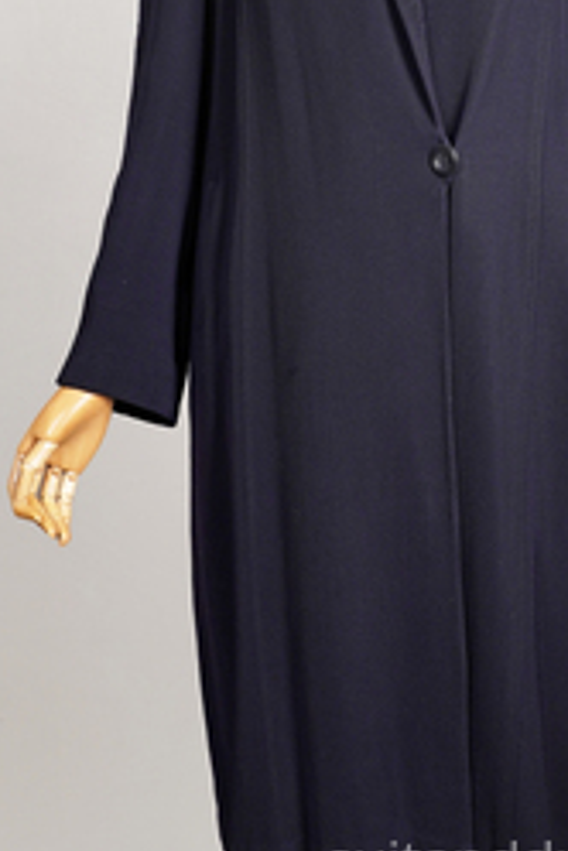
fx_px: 1775
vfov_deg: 26.8
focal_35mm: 75
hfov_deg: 18.1
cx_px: 405
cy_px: 282
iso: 320
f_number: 7.1
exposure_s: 1/25
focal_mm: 32
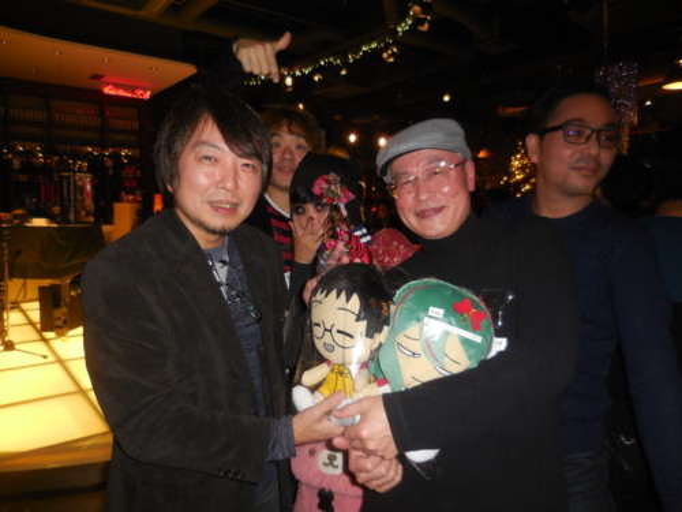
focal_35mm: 25
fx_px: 493
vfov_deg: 54.9
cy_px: 256
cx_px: 341
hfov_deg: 69.4
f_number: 3.3
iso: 200
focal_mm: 4.5
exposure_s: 1/25
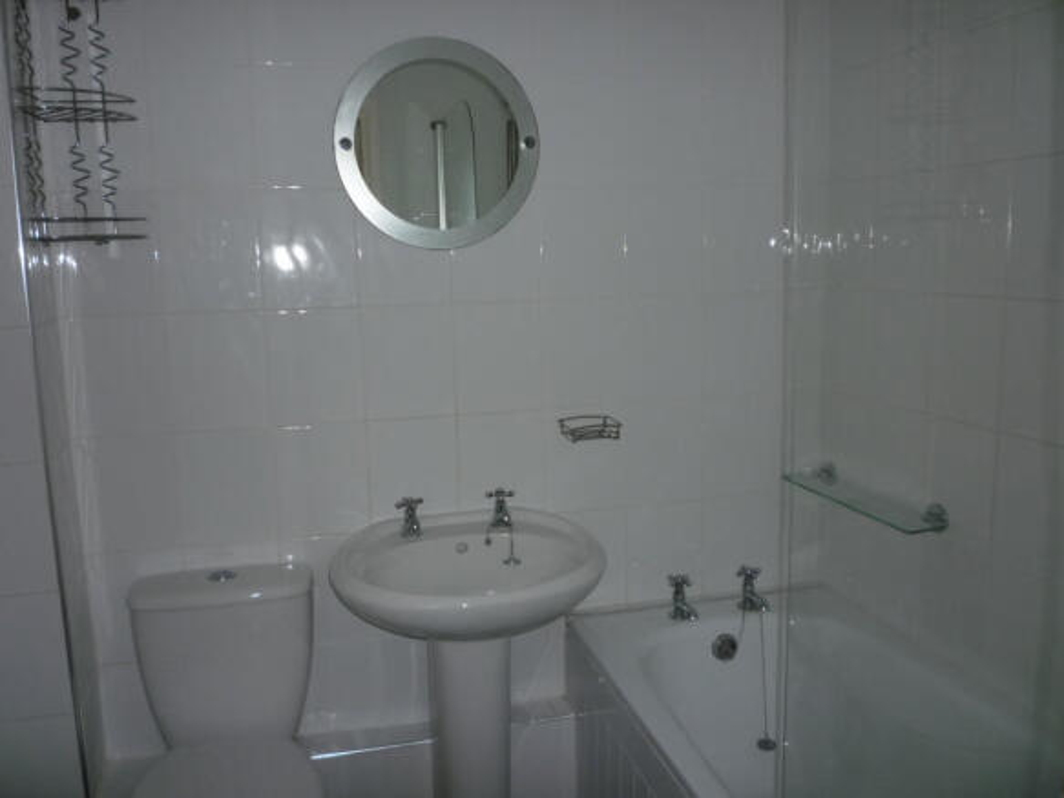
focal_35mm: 29
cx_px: 532
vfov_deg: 48.2
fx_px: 891
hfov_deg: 61.7
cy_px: 399
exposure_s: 1/30
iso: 100
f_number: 3.3
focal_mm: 5.2
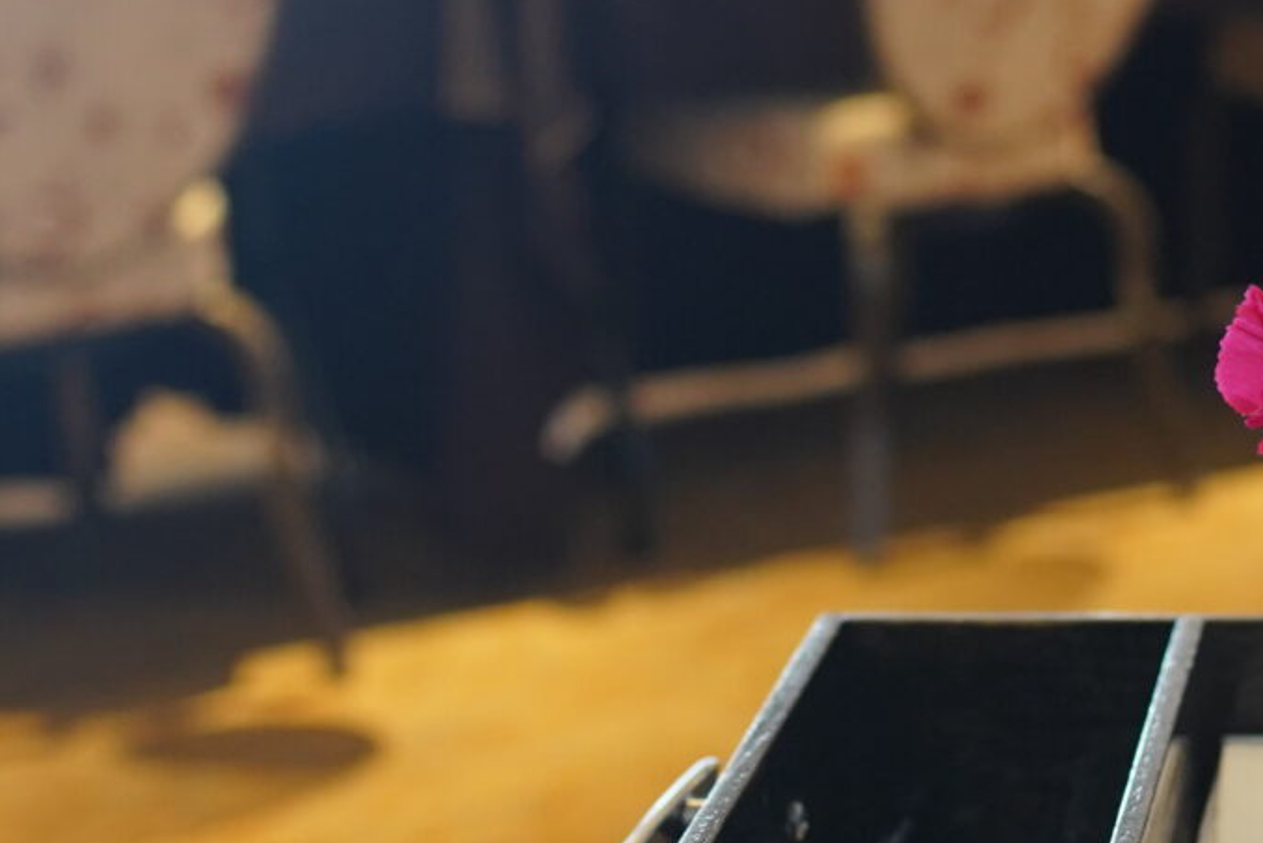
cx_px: 1157
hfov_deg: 15.3
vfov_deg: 10.4
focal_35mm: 132
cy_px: 152
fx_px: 4632
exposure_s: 1/160
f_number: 3.2
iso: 1600
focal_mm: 35
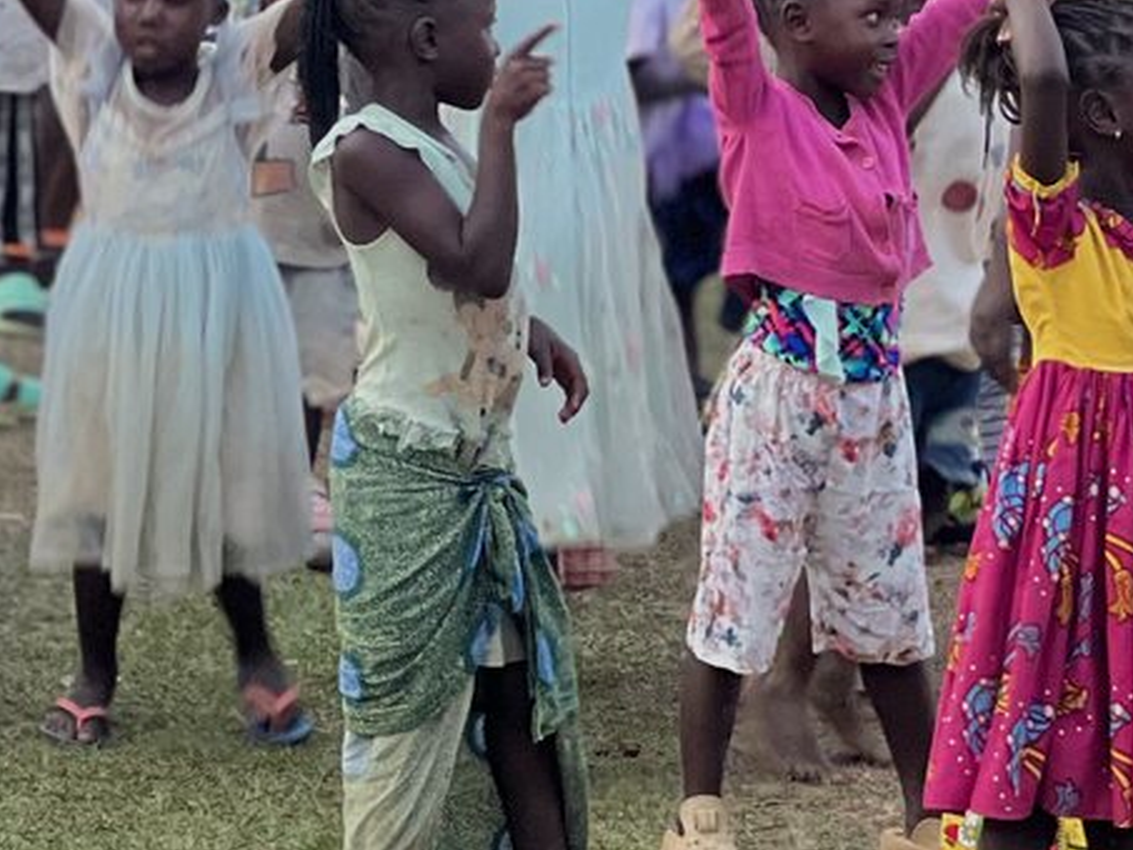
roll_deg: -1.2
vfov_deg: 5.4
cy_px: -288
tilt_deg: -4.0
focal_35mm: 272
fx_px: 8905
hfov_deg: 7.3
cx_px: 458
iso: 250
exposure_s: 1/70
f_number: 2.8
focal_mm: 9
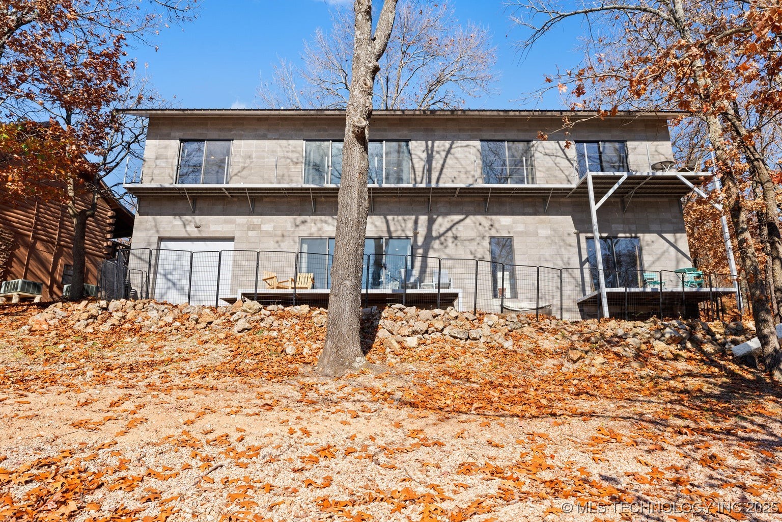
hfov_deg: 80.7
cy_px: 261
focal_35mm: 21
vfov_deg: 59.0
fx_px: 460
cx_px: 391
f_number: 9
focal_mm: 21.2
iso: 250
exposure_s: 1/250
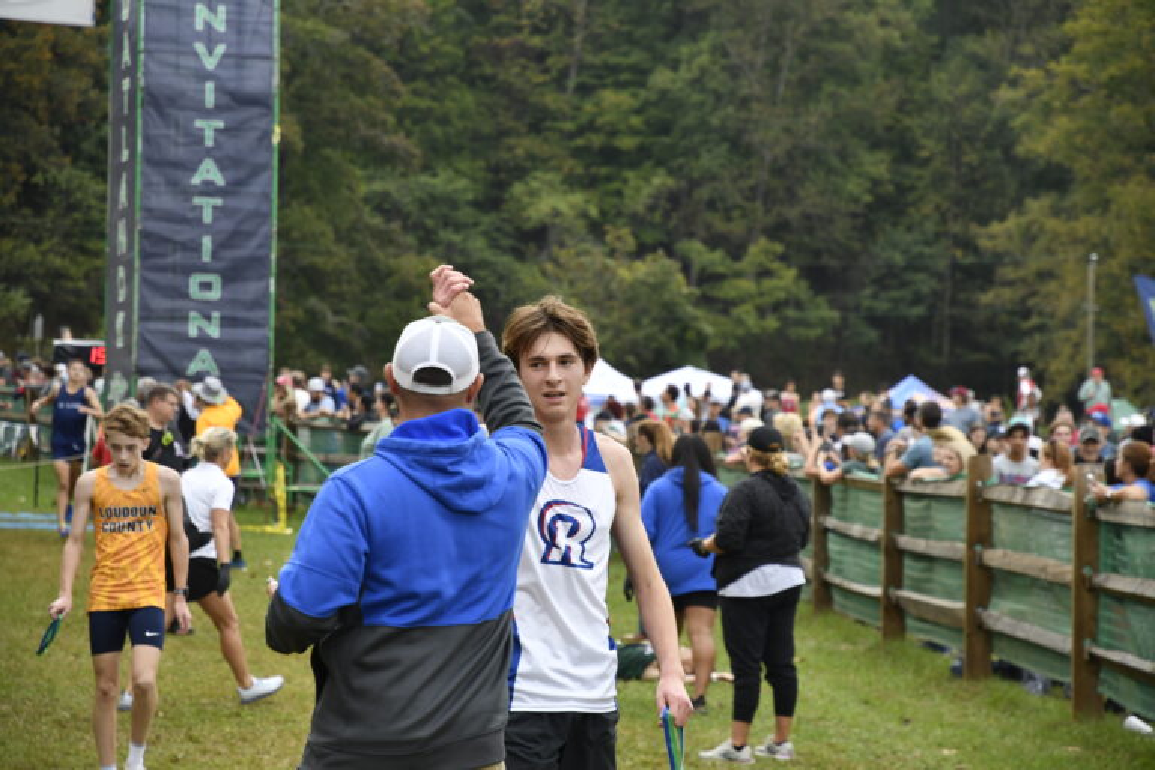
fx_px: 3850
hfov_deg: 17.1
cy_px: 385
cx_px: 578
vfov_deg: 11.4
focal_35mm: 120
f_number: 4
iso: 500
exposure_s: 1/640
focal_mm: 80
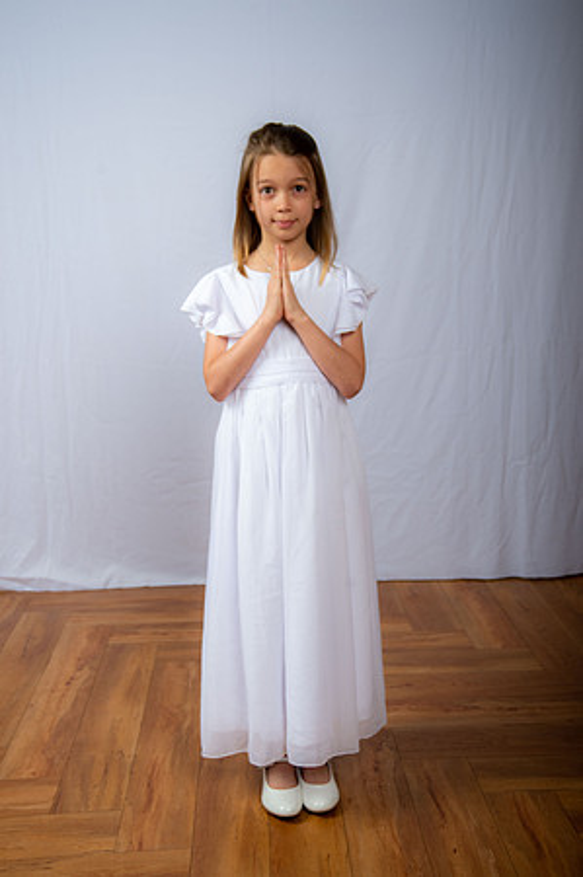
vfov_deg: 43.6
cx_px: 292
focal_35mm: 45
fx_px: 1096
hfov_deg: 29.8
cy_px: 438
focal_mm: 45
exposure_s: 1/200
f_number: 6.3
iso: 250
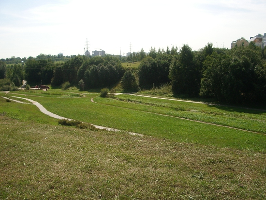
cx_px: 133
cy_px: 100
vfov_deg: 40.7
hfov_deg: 52.6
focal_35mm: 35
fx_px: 269
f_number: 4.3
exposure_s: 1/640
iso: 80
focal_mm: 5.8
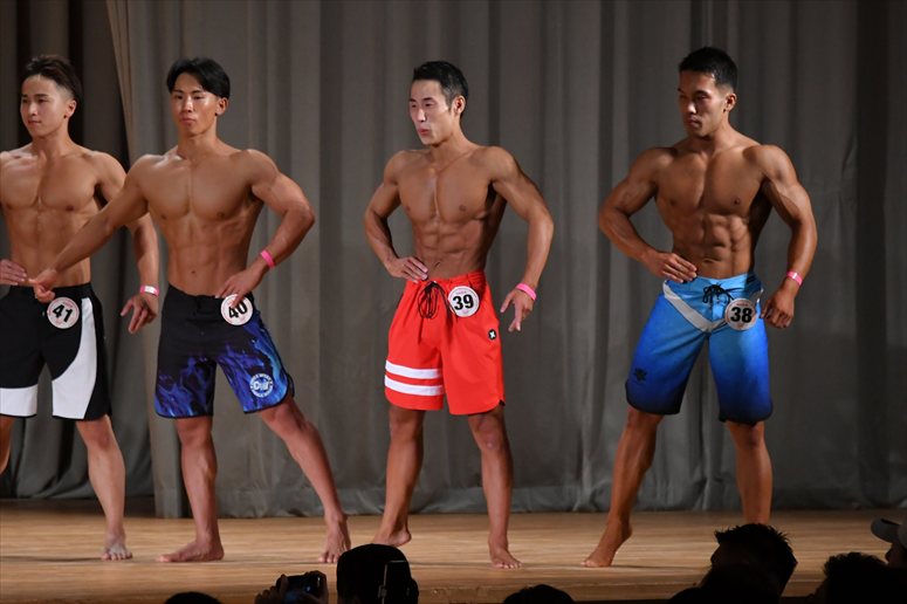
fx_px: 6422
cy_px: 302
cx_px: 454
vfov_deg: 5.4
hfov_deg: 8.1
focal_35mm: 255
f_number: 5.6
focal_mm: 170
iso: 3200
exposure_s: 1/400
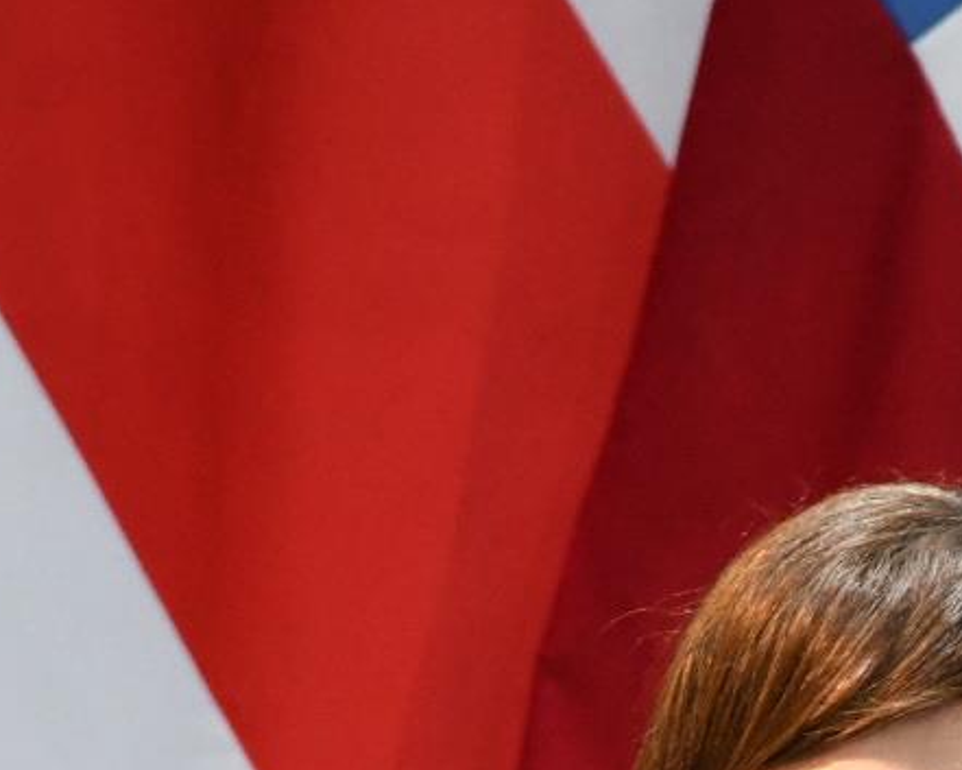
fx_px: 20618
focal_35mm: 724
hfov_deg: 2.7
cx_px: 755
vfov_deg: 2.1
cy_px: 1099
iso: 5000
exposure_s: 1/100
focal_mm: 140
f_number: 5.6
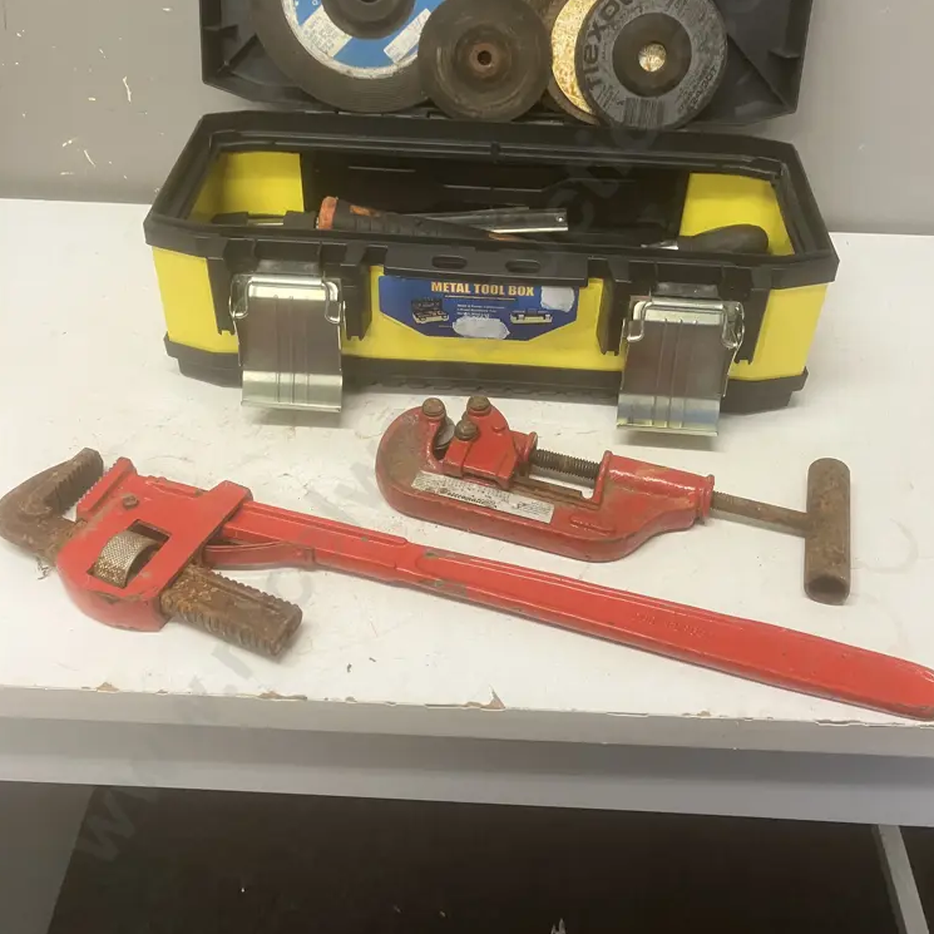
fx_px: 1038
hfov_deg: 48.5
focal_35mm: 34
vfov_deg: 48.0
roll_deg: -3.5
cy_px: 346
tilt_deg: -36.3
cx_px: 469
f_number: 1.8
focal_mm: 3.99
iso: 100
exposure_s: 1/50
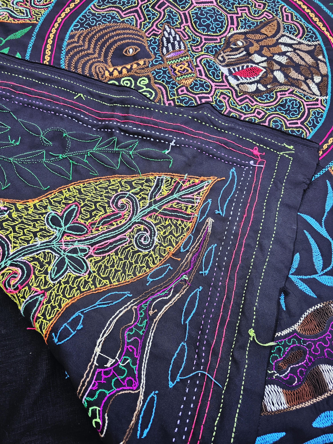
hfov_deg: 58.9
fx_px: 295
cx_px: 166
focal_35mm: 23
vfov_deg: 73.9
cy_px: 222
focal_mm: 6.3
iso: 125
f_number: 1.7
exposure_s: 1/101
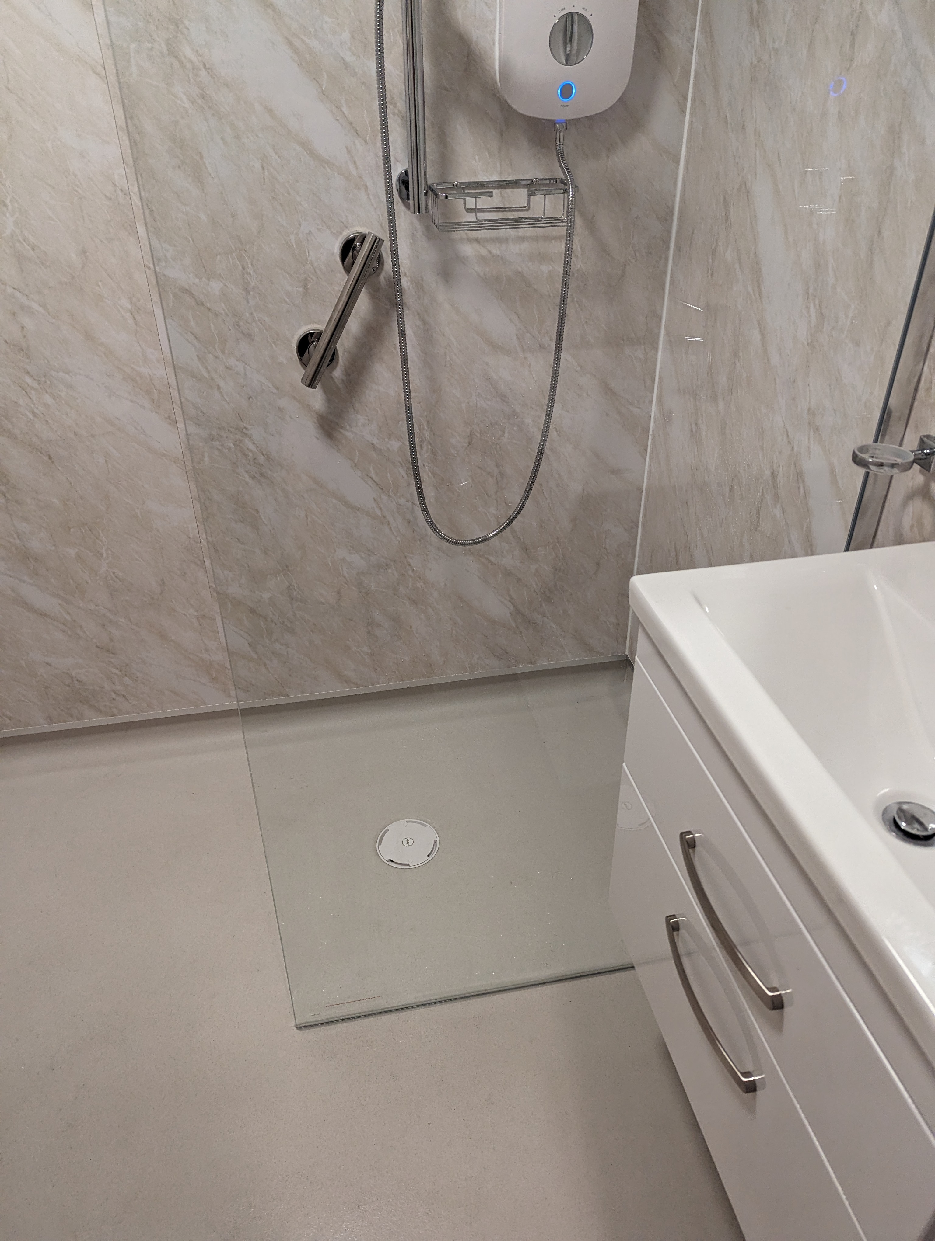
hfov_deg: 56.9
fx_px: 862
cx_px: 468
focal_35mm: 24
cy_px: 620
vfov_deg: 71.5
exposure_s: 1/100
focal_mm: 6.81
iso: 445
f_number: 1.85
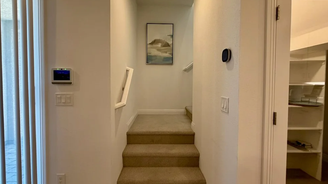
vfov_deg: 67.0
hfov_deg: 99.3
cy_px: 87
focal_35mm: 16
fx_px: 139
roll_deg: +0.6
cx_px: 159
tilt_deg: -1.9
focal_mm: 2.22
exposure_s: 1/120
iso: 320
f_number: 2.2
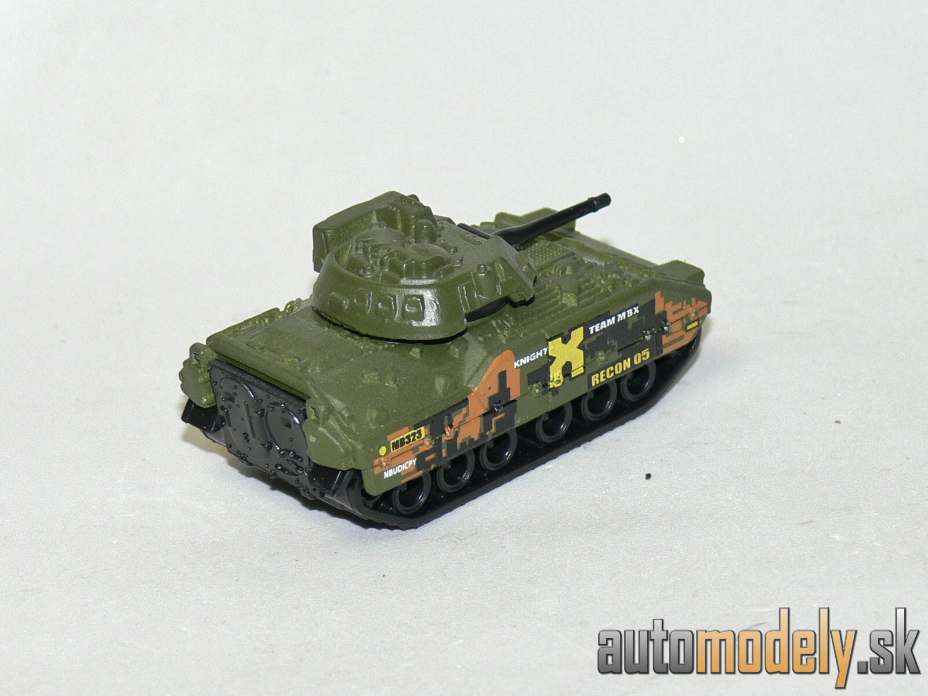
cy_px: 348
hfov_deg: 13.5
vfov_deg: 10.2
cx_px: 464
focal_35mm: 146
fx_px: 3914
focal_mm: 19.6
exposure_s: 1/30
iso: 100
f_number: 3.2
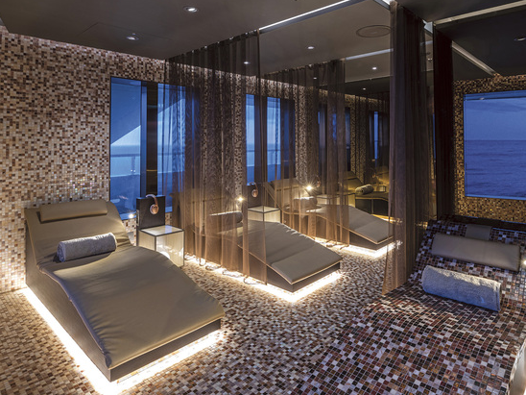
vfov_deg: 61.1
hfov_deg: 76.1
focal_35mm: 22
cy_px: 198
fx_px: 334
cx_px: 292
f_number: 11
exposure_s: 3
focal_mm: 19
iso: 100
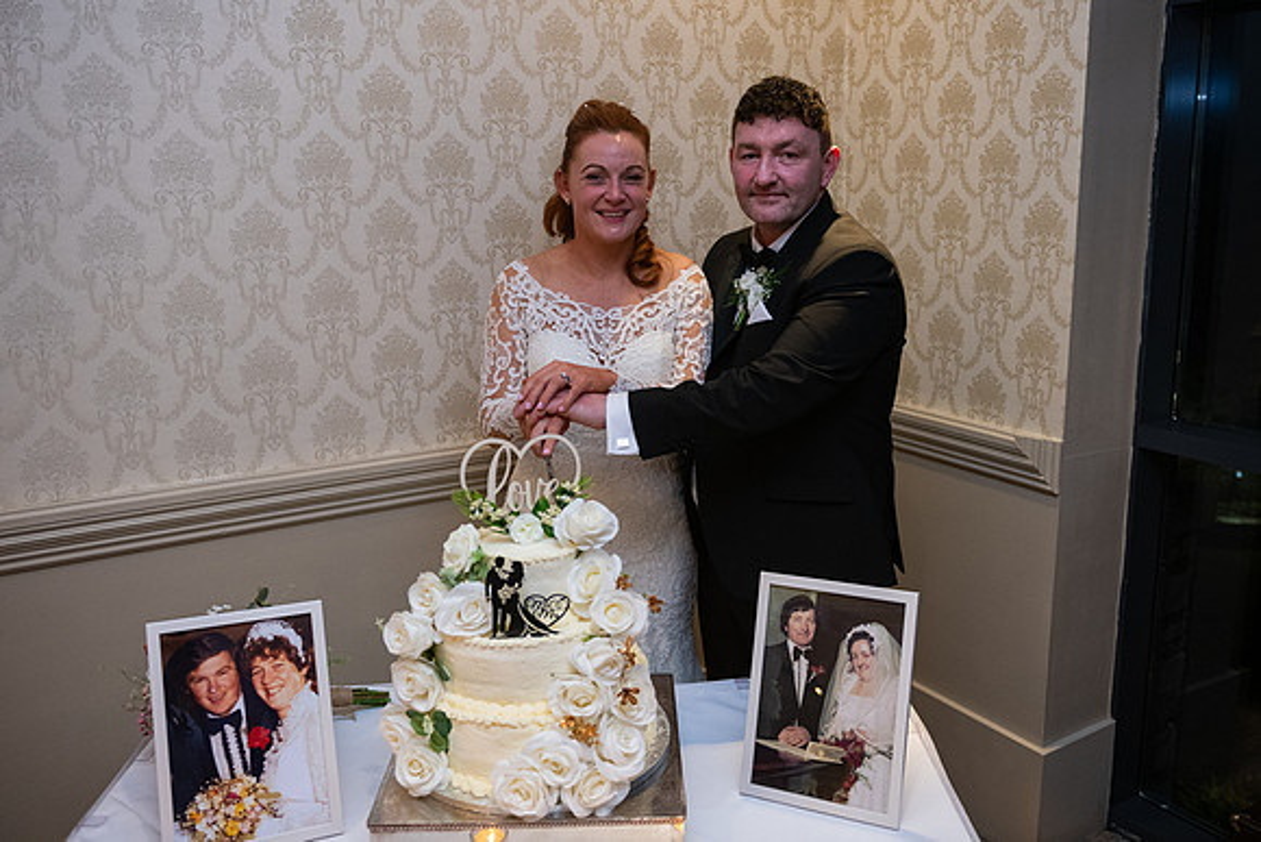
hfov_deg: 56.8
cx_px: 630
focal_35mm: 33
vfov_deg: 39.6
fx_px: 1167
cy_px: 390
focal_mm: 31
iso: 1000
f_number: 3.5
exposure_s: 1/160
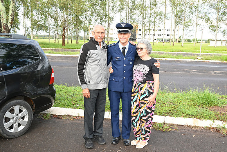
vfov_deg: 36.2
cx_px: 114
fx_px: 232
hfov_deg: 52.2
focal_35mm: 37
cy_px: 76
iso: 800
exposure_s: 1/250
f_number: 6.3
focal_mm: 24.5
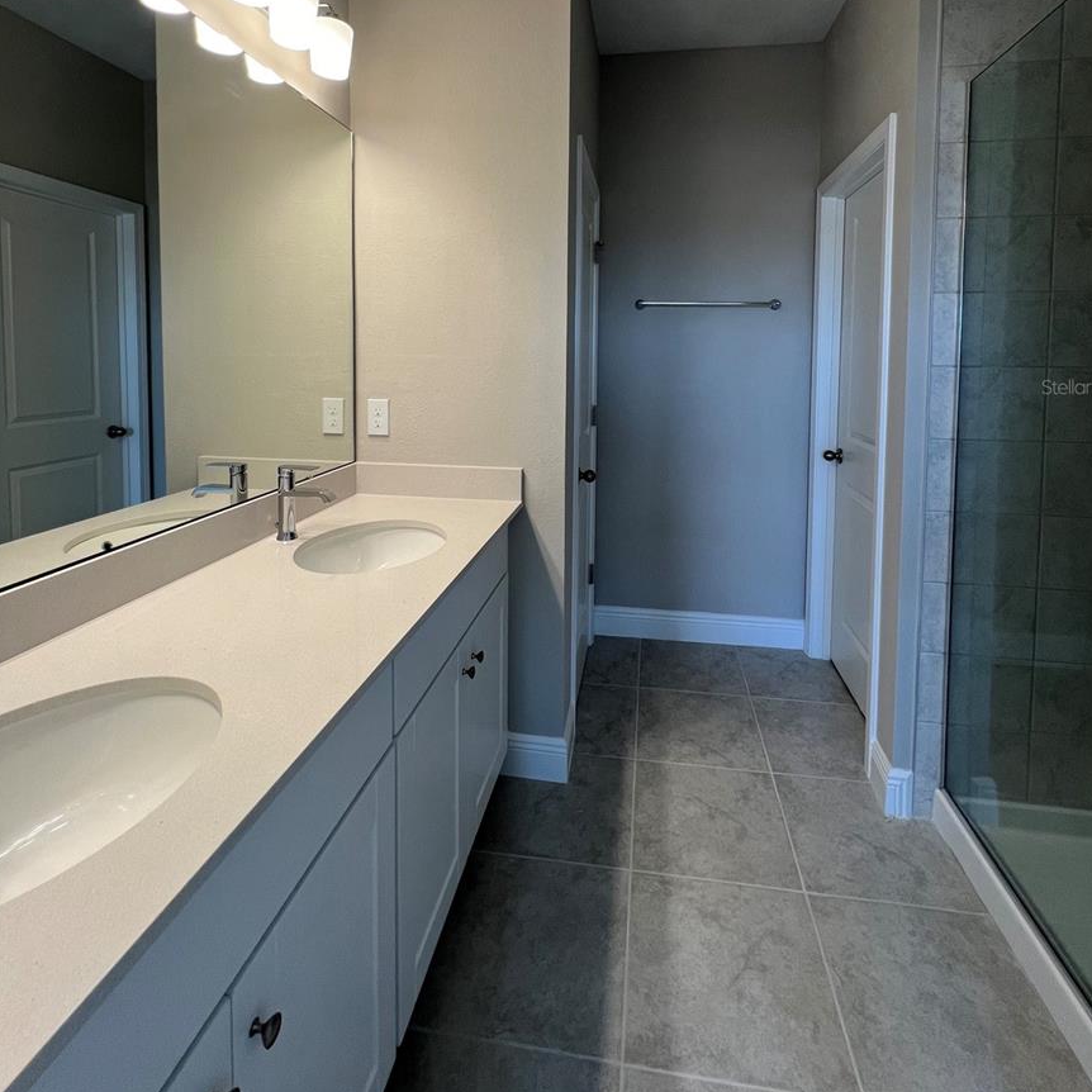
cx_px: 561
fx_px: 571
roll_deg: -0.6
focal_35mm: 16
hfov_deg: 87.4
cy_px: 386
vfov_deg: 85.1
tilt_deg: -2.2
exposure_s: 1/120
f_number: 1.8
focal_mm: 1.57
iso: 80
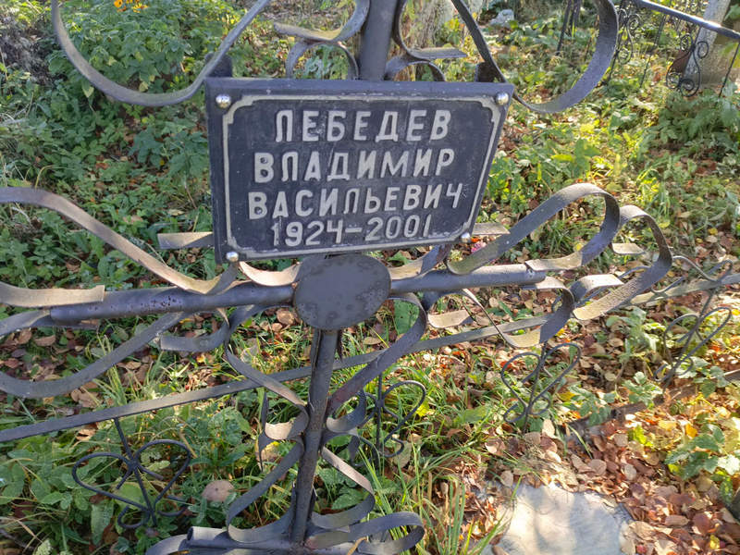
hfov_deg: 69.4
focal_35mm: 25
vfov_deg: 54.9
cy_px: 278
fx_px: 534
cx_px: 370
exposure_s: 1/100
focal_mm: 4.76
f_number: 1.69
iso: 128
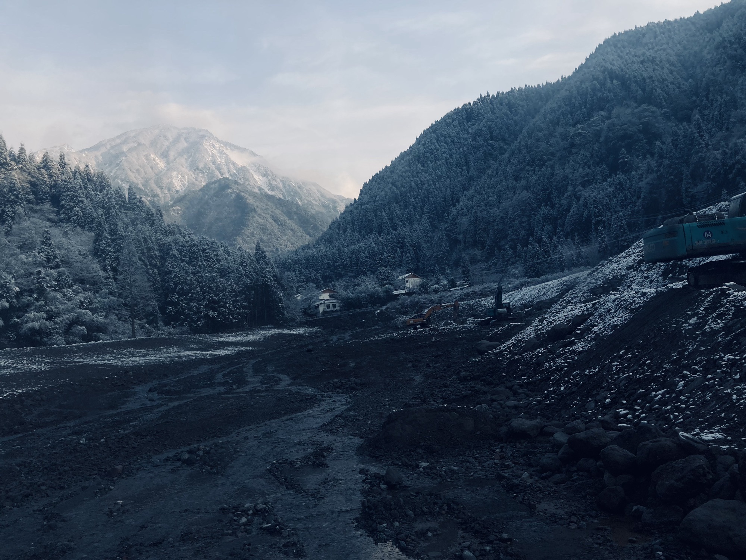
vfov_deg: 49.7
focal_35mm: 28
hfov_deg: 63.4
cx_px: 373
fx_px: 603
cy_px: 280
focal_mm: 3.99
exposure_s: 1/1230
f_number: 1.8
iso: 20
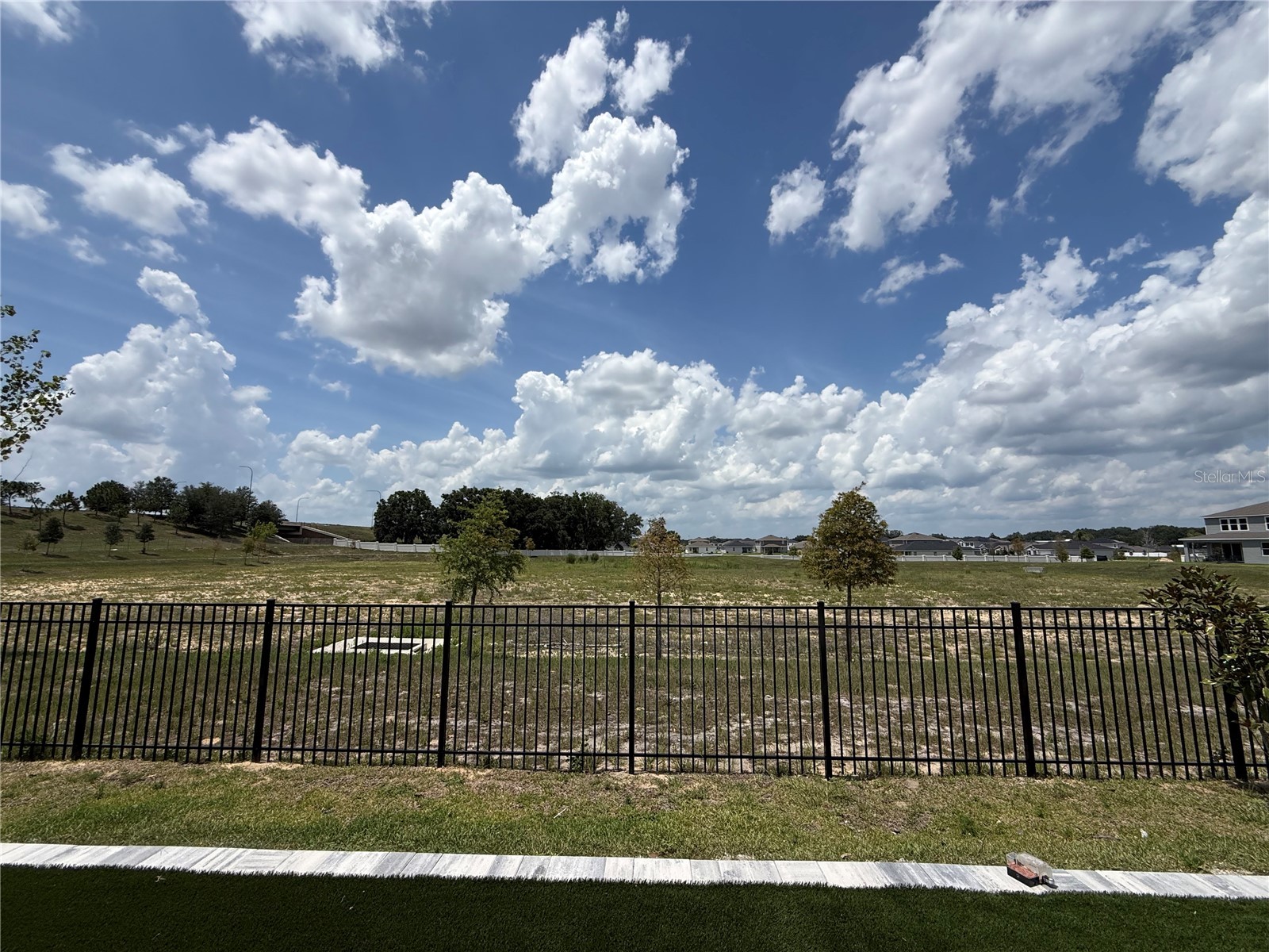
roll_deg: -0.5
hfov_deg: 102.1
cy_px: 476
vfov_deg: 85.7
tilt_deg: +7.6
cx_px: 634
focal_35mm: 14
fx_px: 513
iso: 50
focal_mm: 2.22
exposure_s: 1/5155
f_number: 2.2
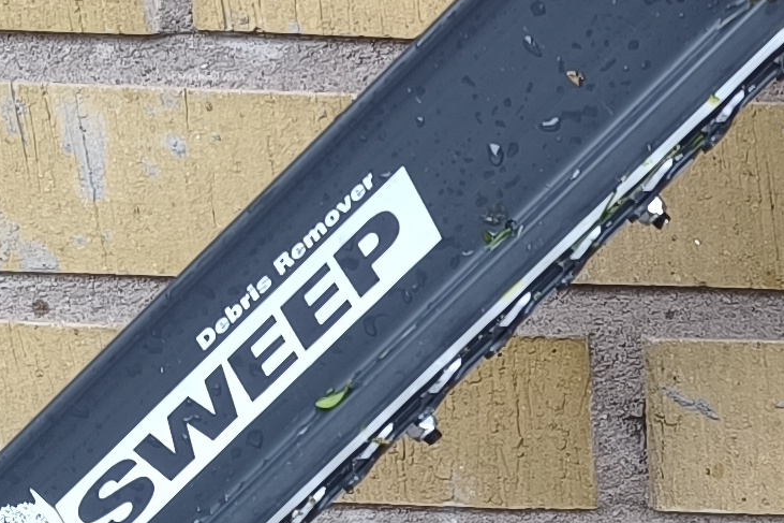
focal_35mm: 134
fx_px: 2917
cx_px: 1095
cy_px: 326
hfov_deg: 14.5
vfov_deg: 10.2
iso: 64
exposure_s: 1/99.9
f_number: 1.62
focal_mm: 6.45
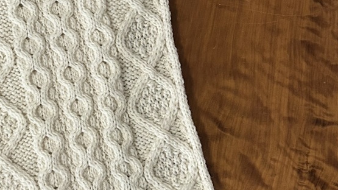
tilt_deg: -82.3
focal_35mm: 68
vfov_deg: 17.7
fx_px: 609
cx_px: 71
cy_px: 64
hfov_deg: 30.3
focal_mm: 5.7
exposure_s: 1/60
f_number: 1.5
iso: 250
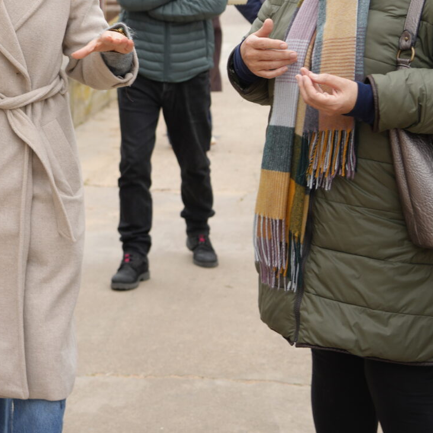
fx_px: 1316
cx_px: -44
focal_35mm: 93
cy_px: 71
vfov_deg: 18.5
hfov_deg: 18.0
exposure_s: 1/200
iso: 100
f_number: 4
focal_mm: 39
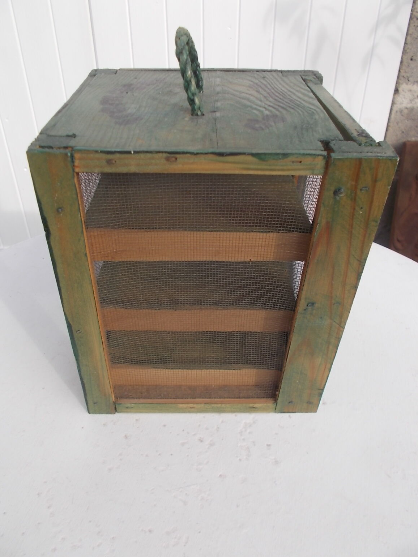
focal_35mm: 27
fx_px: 435
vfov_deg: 65.3
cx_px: 205
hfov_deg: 51.4
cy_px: 286
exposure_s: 1/320
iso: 80
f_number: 3.2
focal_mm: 4.6
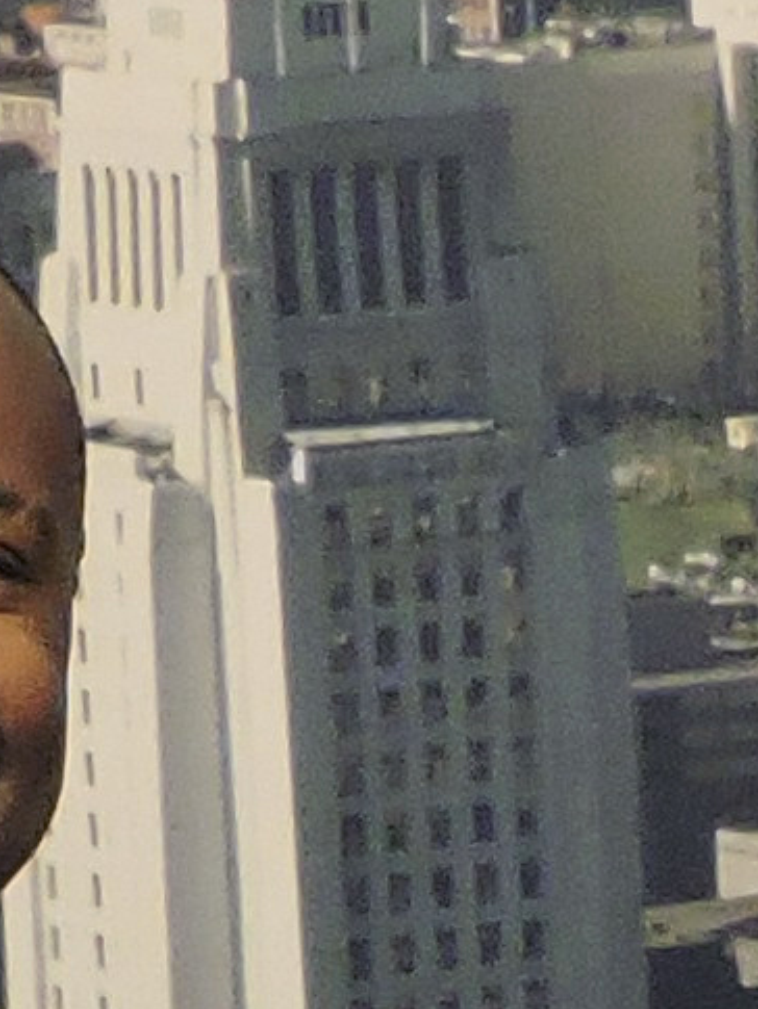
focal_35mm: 380
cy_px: 2043
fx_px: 11090
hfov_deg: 3.9
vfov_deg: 5.1
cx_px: 1603
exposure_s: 1/30
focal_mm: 7.1
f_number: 3.3
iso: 400
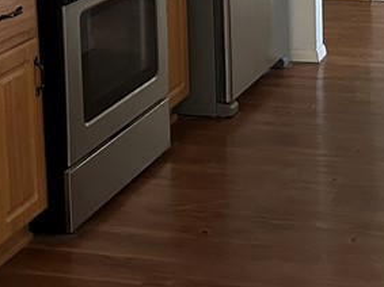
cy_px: -103
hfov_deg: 20.4
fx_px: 1042
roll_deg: +0.5
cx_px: 360
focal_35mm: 94
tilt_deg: -7.0
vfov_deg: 14.9
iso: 500
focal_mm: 5.7
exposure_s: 1/54
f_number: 1.5
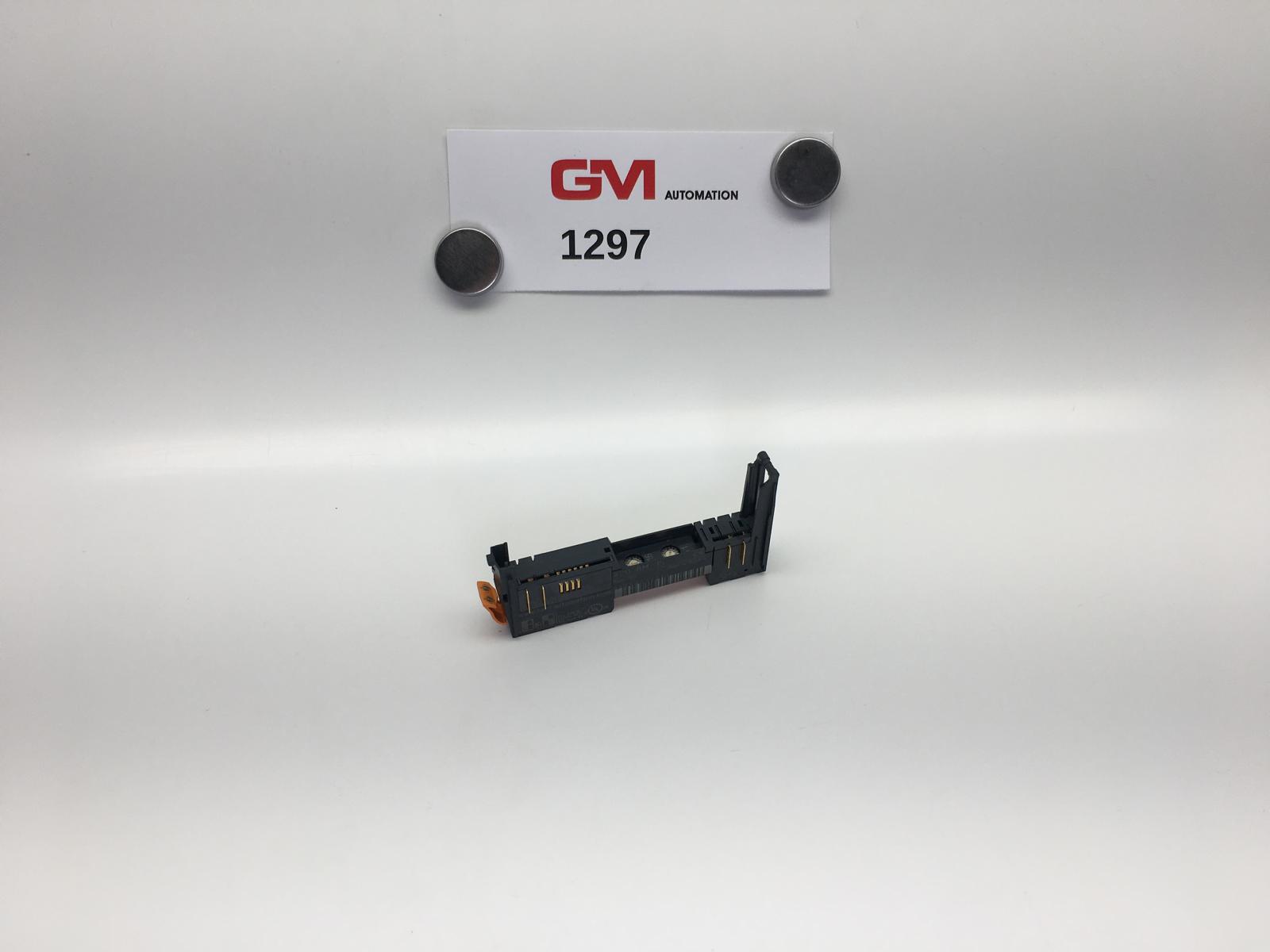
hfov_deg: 61.7
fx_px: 1064
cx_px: 635
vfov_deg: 48.2
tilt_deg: -42.7
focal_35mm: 29
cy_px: 476
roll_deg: -0.5
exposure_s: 1/364
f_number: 2.2
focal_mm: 4.15
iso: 25
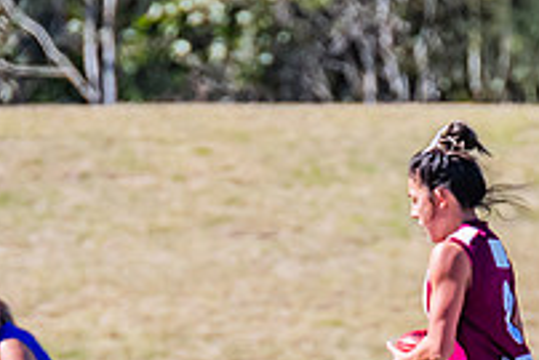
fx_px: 31164
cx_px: 346
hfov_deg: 1.0
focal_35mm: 2080
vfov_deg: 0.7
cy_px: 381
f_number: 8
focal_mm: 420
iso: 800
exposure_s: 1/1600
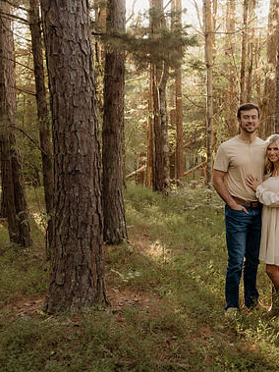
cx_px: 231
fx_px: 570
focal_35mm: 53
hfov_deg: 26.9
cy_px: 186
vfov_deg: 36.2
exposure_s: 1/125
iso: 500
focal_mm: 24
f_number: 2.8
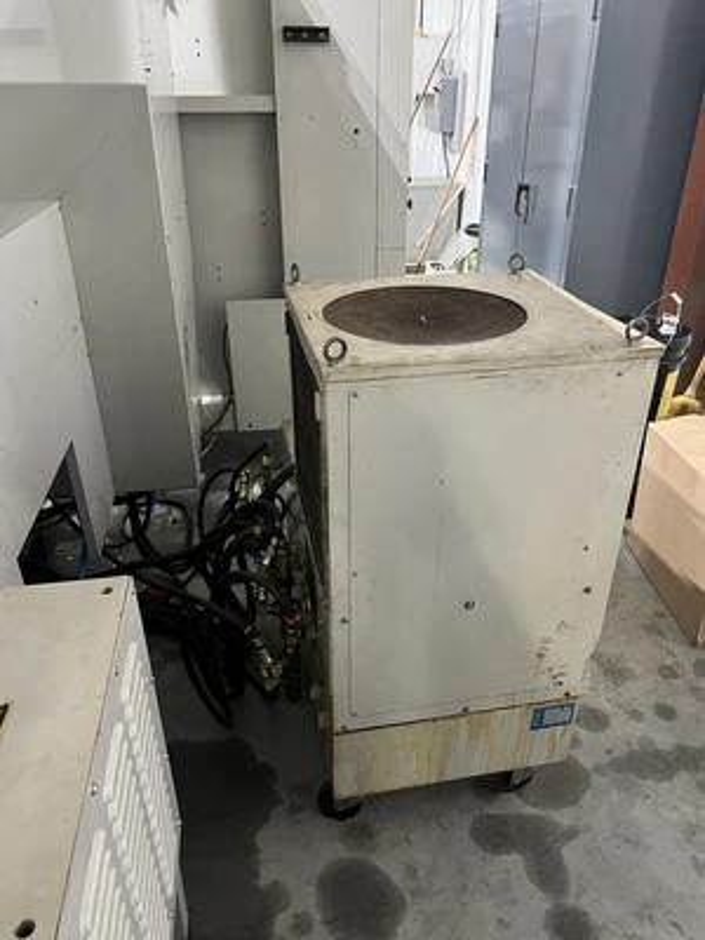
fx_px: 706
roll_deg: +0.2
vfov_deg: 67.3
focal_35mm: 26
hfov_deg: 53.1
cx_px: 352
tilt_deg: -29.0
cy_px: 470
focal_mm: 5.7
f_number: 1.5
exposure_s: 1/60
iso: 400
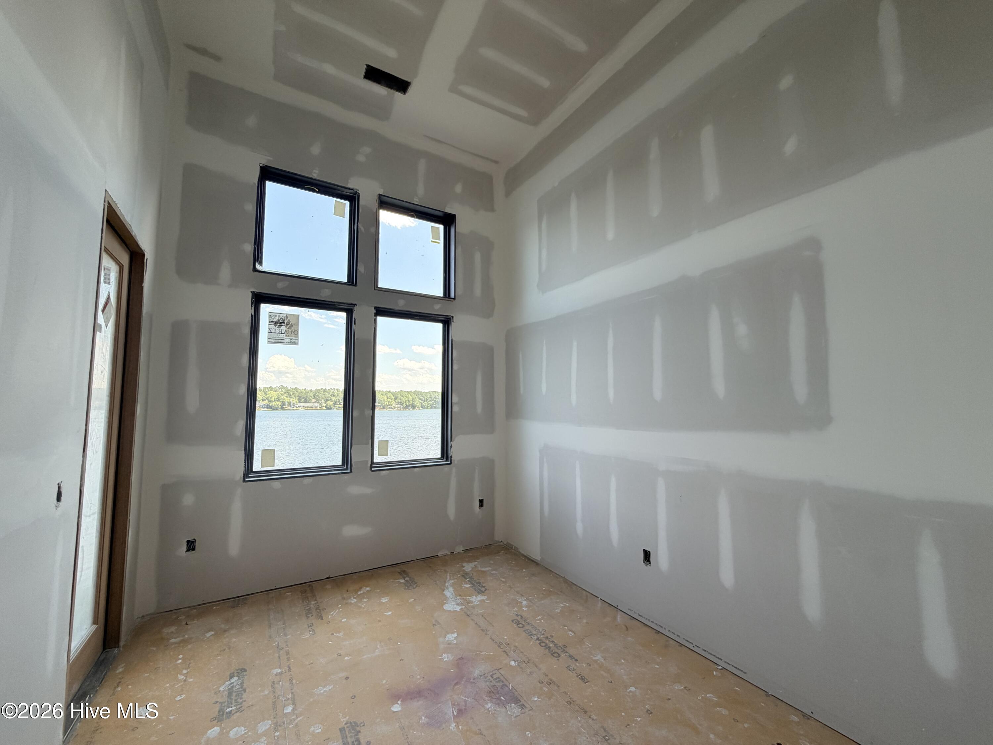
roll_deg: +0.4
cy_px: 372
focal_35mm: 14
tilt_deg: +4.3
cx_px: 496
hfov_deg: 102.1
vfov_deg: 85.7
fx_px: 402
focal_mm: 2.22
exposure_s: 1/121
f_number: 2.2
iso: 64
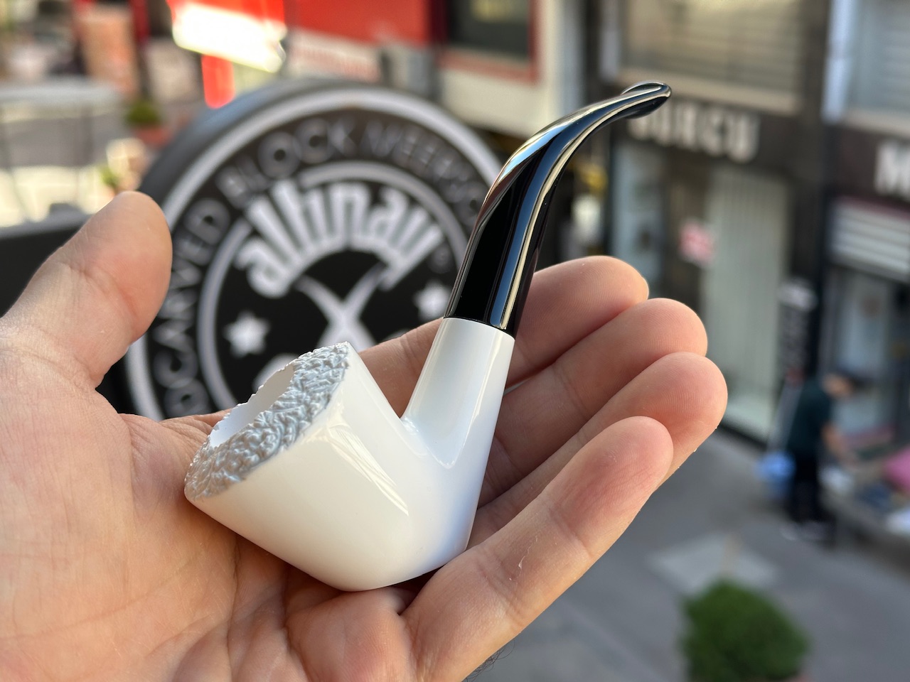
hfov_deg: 39.7
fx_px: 1262
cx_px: 455
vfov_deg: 30.3
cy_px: 341
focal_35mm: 48
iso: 64
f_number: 1.78
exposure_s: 1/343
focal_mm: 6.86
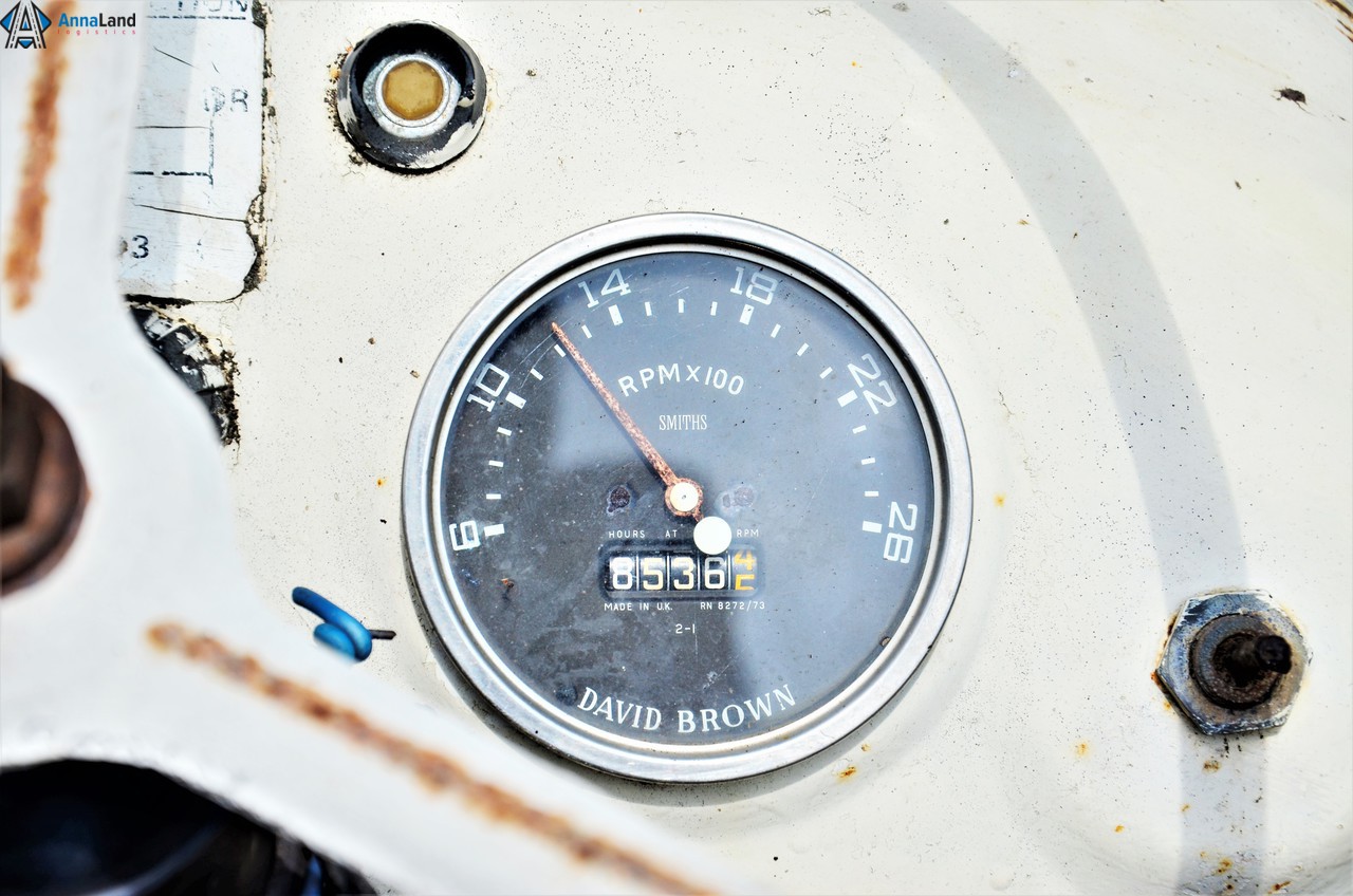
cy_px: 448
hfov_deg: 19.5
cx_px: 676
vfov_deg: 13.0
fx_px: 3938
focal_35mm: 105
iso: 125
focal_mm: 70
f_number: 7.1
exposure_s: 1/1000
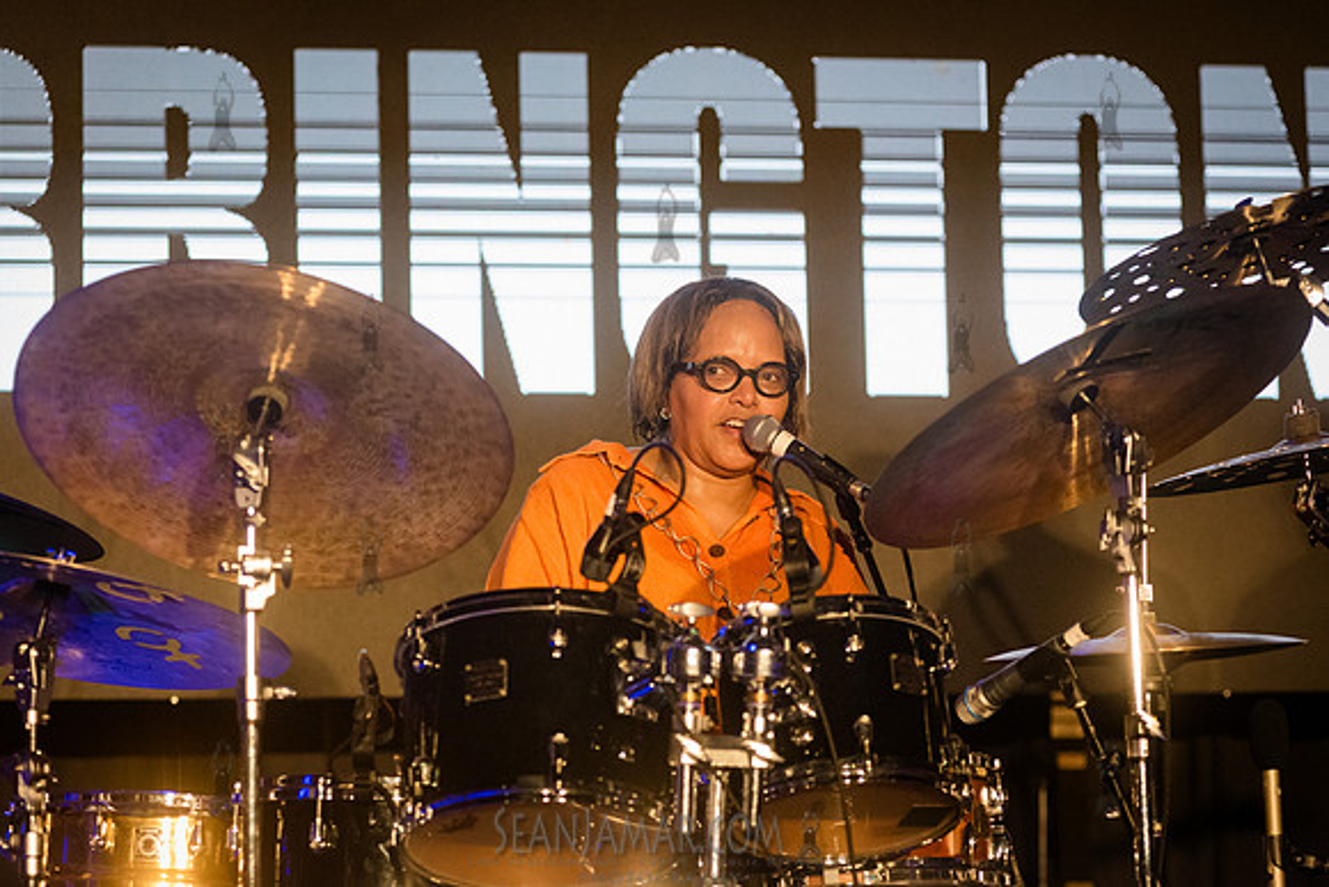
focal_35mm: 125
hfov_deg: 16.4
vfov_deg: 11.0
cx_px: 664
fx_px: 4624
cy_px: 444
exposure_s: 1/1250
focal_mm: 125
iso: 6400
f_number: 4.5
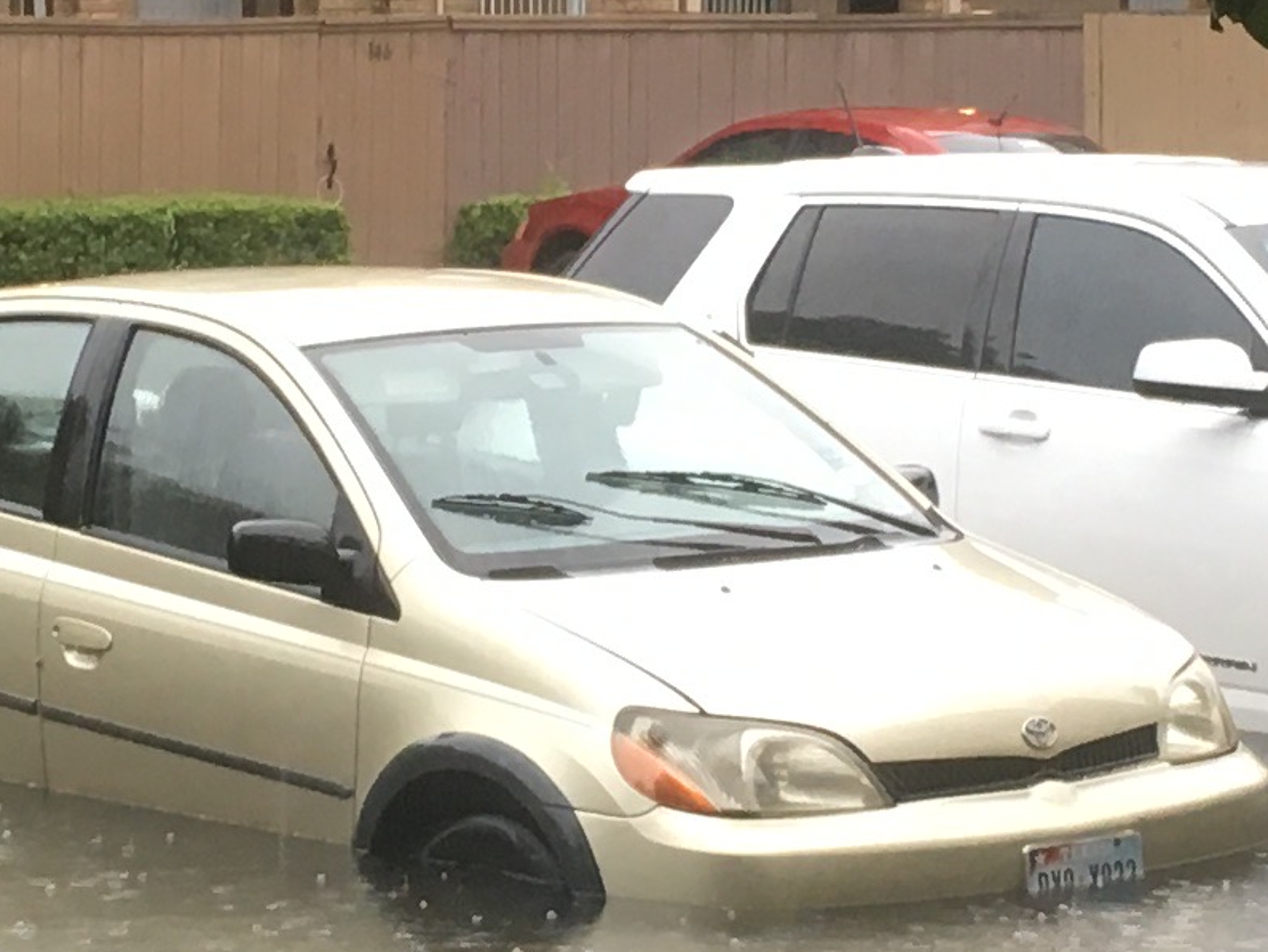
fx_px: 5387
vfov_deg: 10.1
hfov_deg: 13.4
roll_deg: -0.8
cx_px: 530
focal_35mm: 147
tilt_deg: -5.5
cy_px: 553
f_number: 2.2
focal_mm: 4.15
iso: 64
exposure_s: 1/30
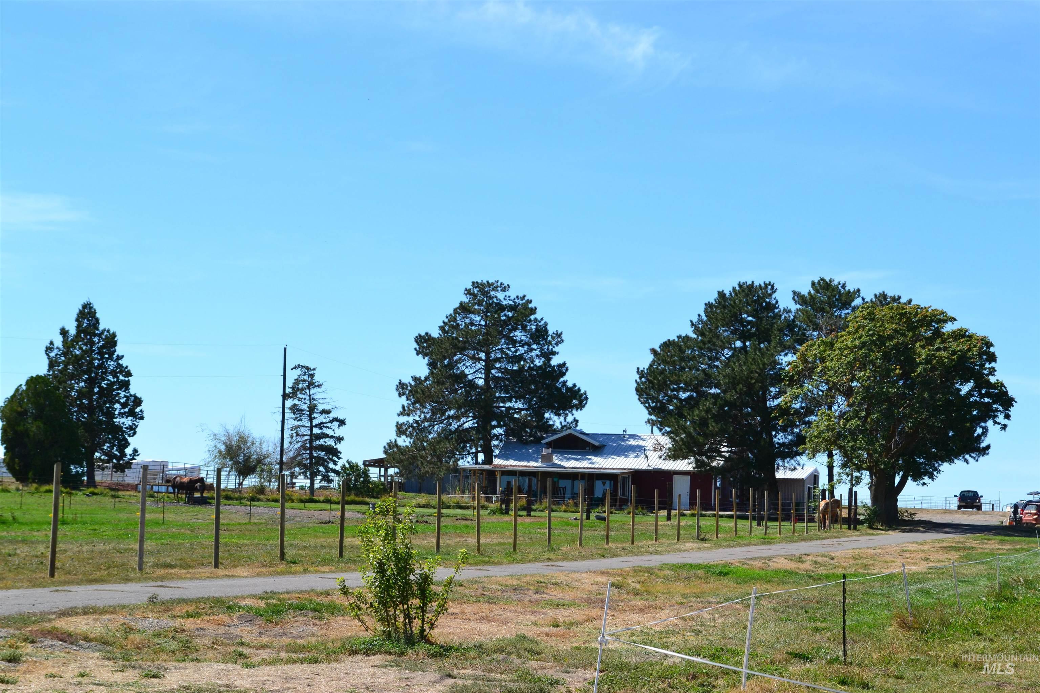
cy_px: 346
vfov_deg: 18.9
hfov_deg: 28.1
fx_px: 2080
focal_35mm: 72
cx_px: 520
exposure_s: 1/400
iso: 400
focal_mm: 48
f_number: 11
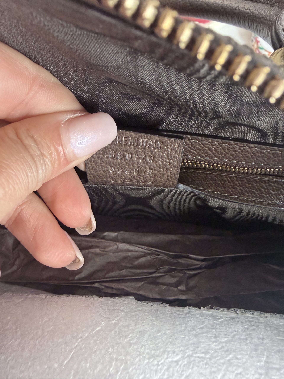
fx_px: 263
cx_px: 142
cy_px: 190
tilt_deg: -65.2
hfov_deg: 56.8
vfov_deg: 71.6
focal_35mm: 24
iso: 500
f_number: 2.2
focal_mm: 2.22
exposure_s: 1/50
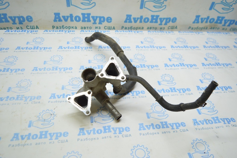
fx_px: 197
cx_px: 118
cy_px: 79
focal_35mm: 30
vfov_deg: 43.5
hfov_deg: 62.0
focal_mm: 20
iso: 400
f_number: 3.5
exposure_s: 1/60
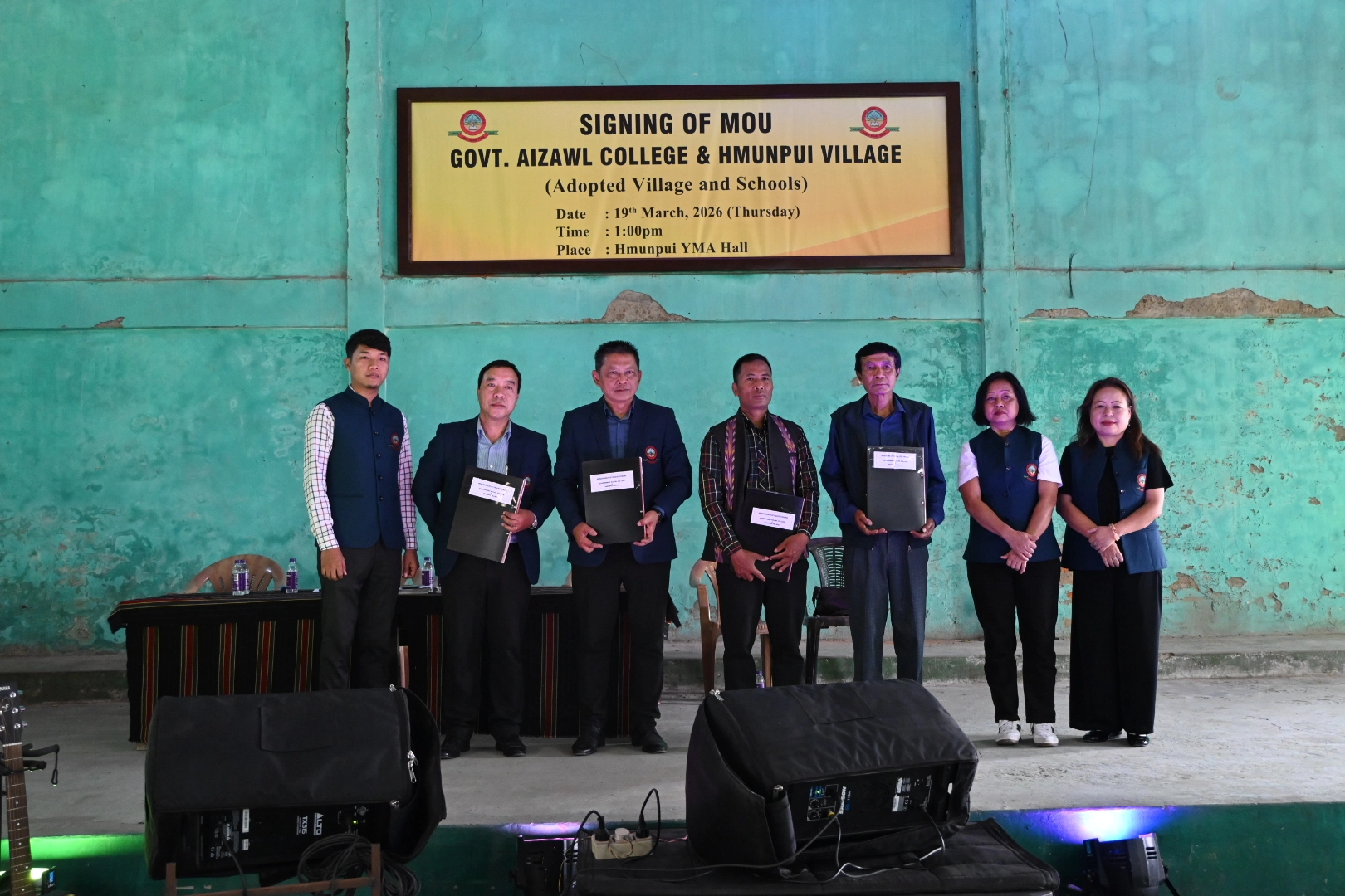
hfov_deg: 54.1
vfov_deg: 37.6
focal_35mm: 35
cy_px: 448
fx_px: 1317
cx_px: 672
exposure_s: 1/125
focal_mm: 23.5
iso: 2000
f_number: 3.8
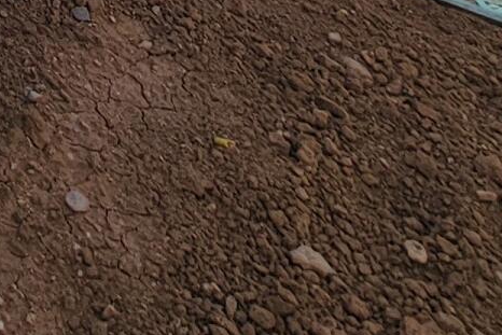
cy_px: -829
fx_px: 1213
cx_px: -493
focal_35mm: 87
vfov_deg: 9.5
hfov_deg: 17.2
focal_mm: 2.2
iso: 50
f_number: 2.2
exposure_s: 1/1108
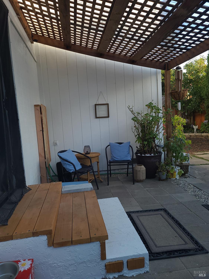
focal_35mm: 25
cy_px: 140
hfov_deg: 54.9
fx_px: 201
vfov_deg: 69.4
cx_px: 104
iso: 20
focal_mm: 7
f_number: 1.8
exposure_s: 1/60
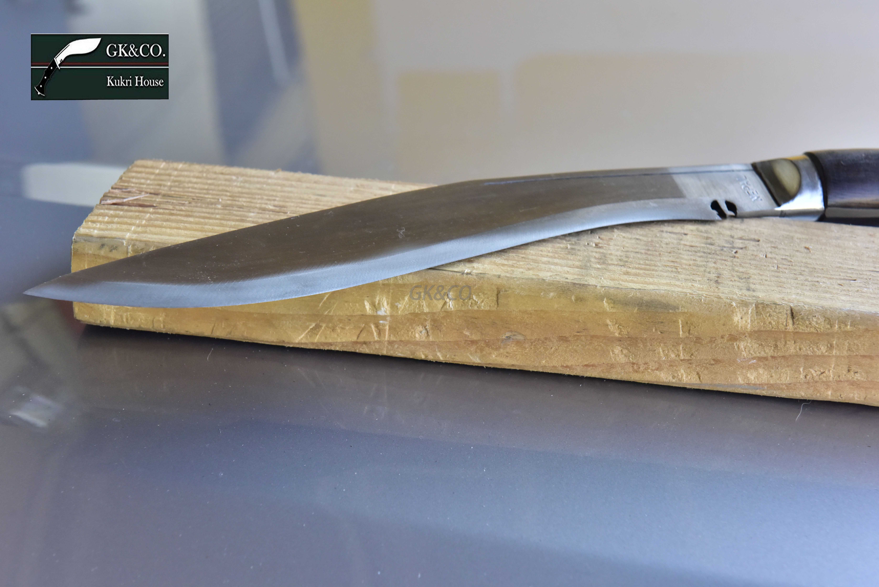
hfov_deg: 28.8
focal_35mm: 70
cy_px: 294
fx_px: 1710
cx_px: 440
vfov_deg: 19.5
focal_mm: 70
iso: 2000
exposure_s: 1/400
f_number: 10
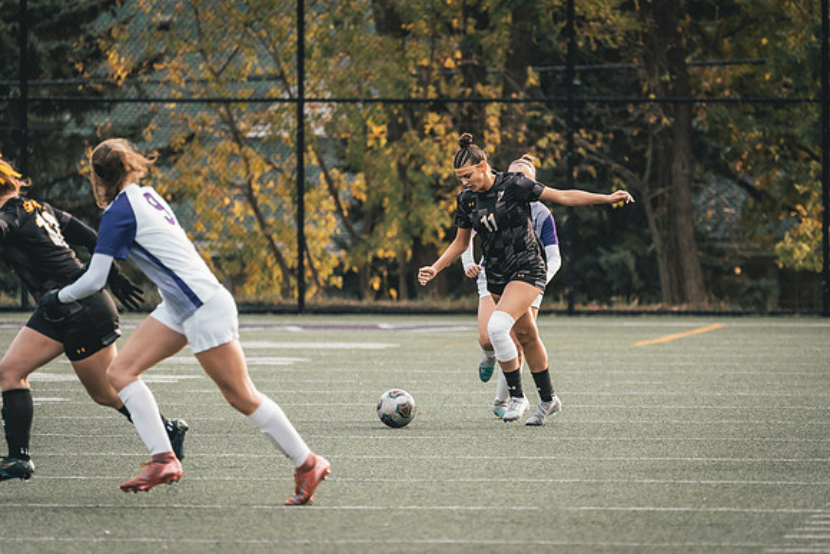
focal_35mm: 475
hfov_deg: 4.3
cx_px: 492
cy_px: 292
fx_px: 10945
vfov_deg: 2.9
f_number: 6.3
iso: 800
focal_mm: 400
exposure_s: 1/1000
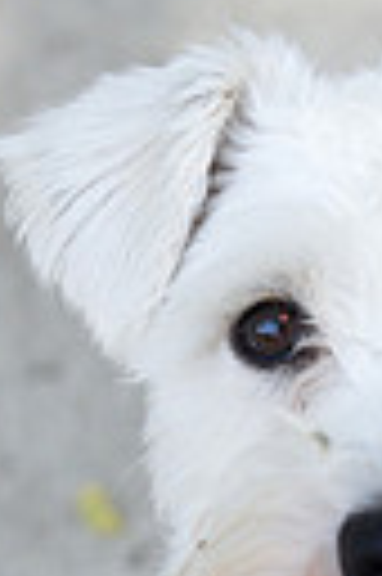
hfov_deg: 5.2
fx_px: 4197
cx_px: 494
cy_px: 868
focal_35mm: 263
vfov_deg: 7.7
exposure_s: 1/1600
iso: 400
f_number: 4
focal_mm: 50
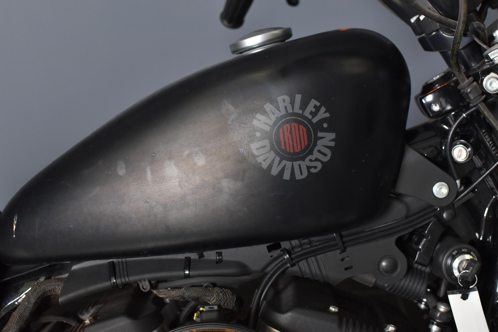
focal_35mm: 52
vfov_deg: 25.7
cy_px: 166
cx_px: 249
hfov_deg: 37.9
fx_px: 726
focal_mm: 35
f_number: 4.5
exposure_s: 1/160
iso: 800
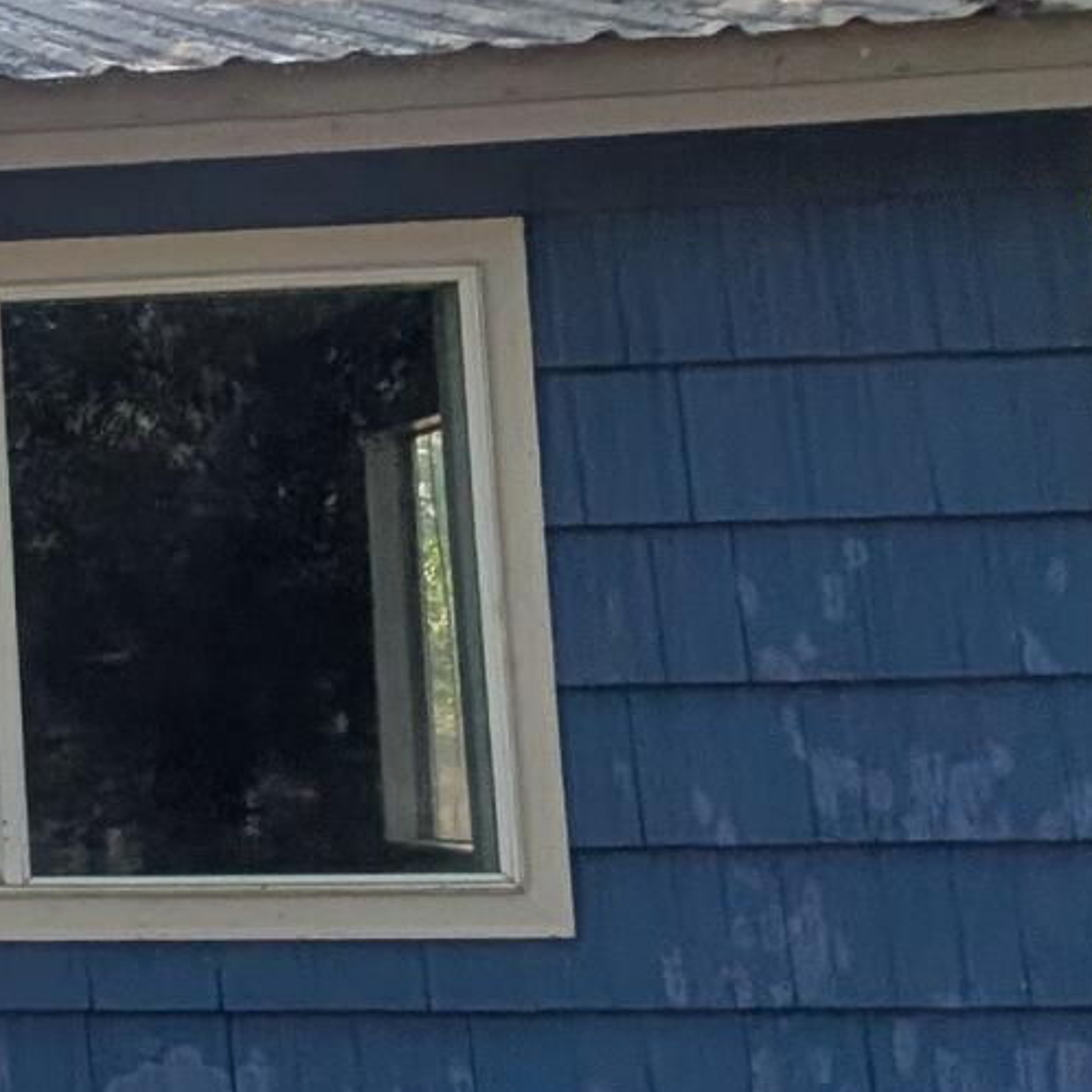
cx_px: -1081
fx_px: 2284
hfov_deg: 18.2
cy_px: 542
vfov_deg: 26.9
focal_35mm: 64
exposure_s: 1/2342
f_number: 1.7
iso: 41
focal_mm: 2.02
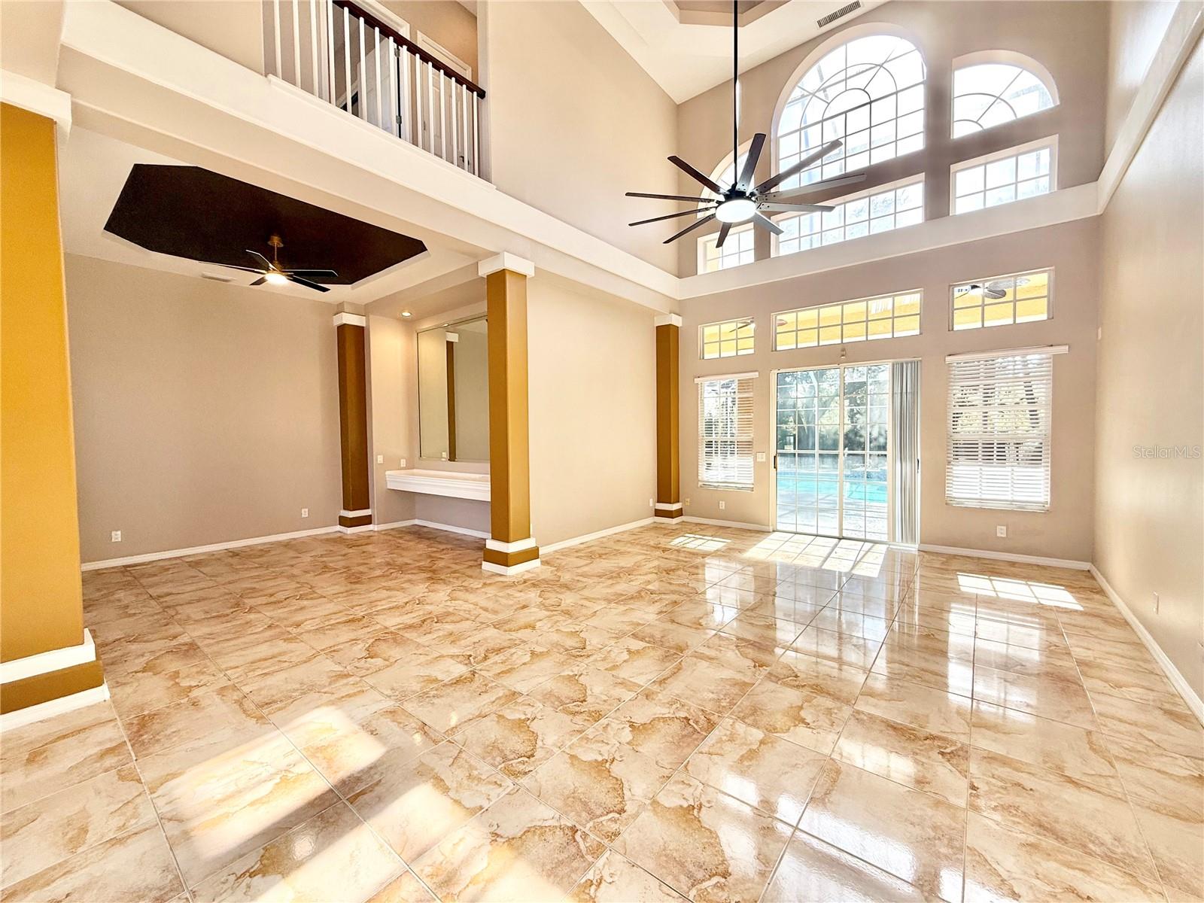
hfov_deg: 102.1
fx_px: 487
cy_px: 452
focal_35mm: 14
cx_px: 602
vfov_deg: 85.7
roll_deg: +0.8
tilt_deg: -1.6
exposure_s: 1/164
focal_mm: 2.22
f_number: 2.2
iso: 64
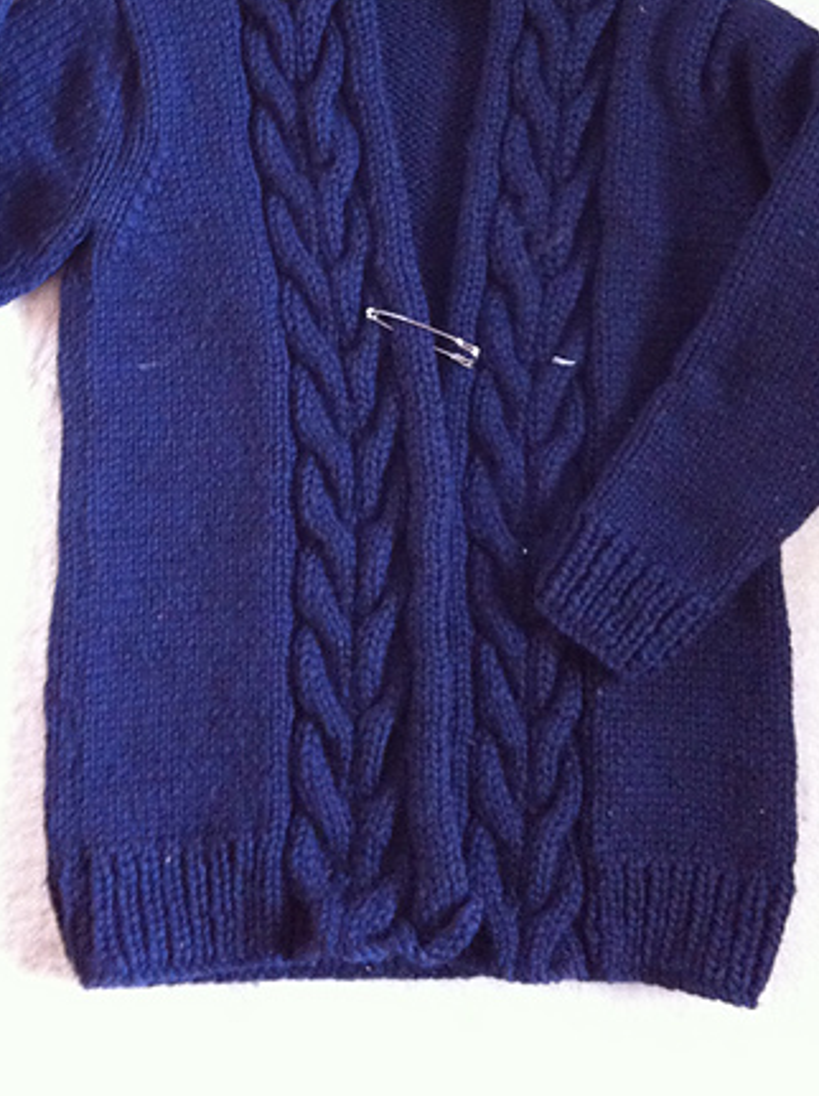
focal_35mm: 52
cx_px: 369
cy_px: 331
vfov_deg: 36.3
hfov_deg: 28.0
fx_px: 1644
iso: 500
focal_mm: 3.85
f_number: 2.8
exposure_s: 1/15
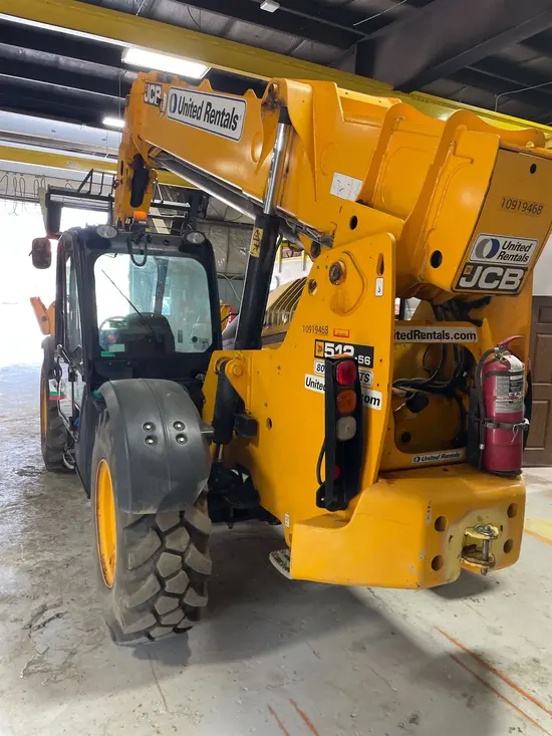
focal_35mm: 26
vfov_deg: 67.3
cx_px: 276
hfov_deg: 53.1
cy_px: 368
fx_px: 553
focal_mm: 4.2
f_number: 1.6
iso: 200
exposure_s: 1/60
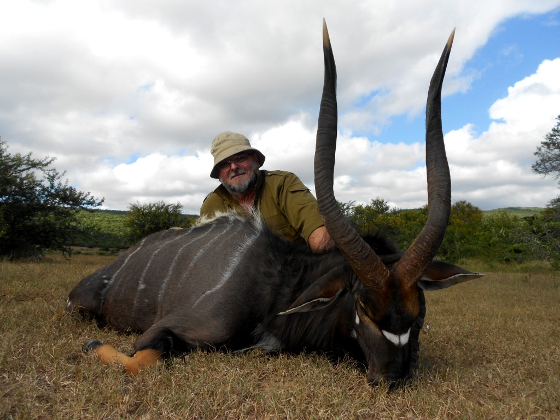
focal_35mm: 26
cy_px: 210
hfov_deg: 67.3
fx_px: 421
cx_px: 280
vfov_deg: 53.1
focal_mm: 4.6
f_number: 3.2
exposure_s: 1/1000
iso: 80
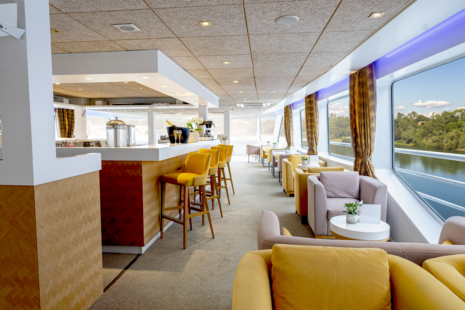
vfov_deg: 59.5
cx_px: 232
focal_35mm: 21
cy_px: 155
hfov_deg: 81.2
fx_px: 271
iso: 50
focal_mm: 14
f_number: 9
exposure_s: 1/1.67
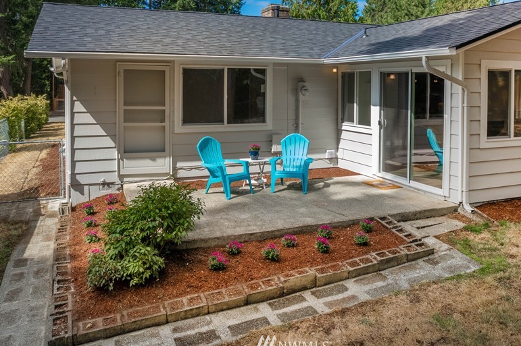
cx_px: 294
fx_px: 448
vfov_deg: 41.9
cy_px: 125
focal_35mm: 31
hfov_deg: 60.1
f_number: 2.8
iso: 100
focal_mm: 8.38
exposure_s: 1/240
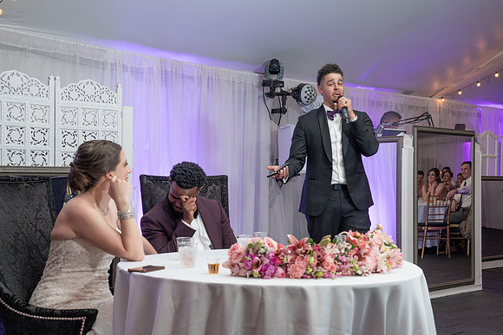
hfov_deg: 40.2
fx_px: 687
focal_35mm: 49
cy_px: 168
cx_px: 252
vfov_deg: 27.5
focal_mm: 49
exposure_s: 1/100
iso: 2000
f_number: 5.6
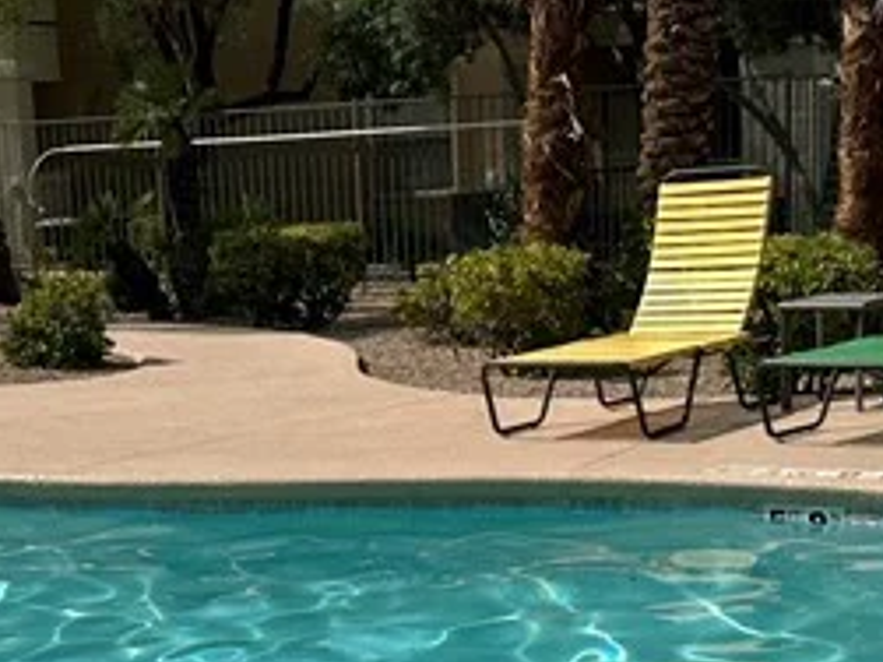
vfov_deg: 14.7
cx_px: 246
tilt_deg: -13.5
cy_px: 754
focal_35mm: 98
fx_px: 2499
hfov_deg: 19.9
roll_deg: +3.0
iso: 80
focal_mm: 6.86
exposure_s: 1/9709
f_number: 1.78
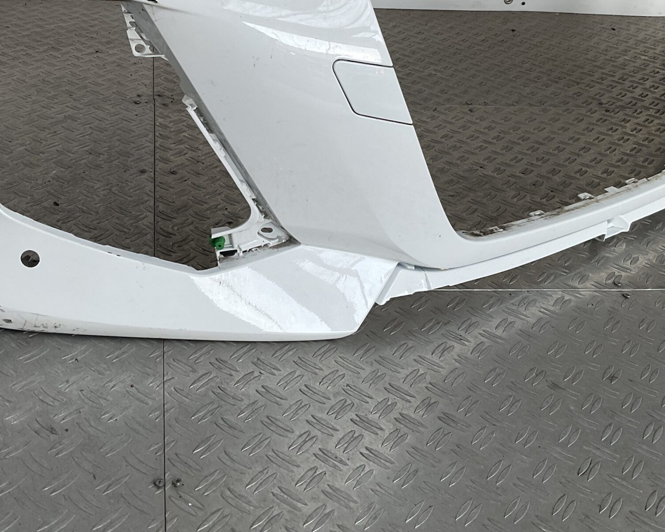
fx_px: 945
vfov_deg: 30.9
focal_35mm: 48
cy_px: 131
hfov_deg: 38.7
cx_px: 300
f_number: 1.8
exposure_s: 1/100
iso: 50
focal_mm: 3
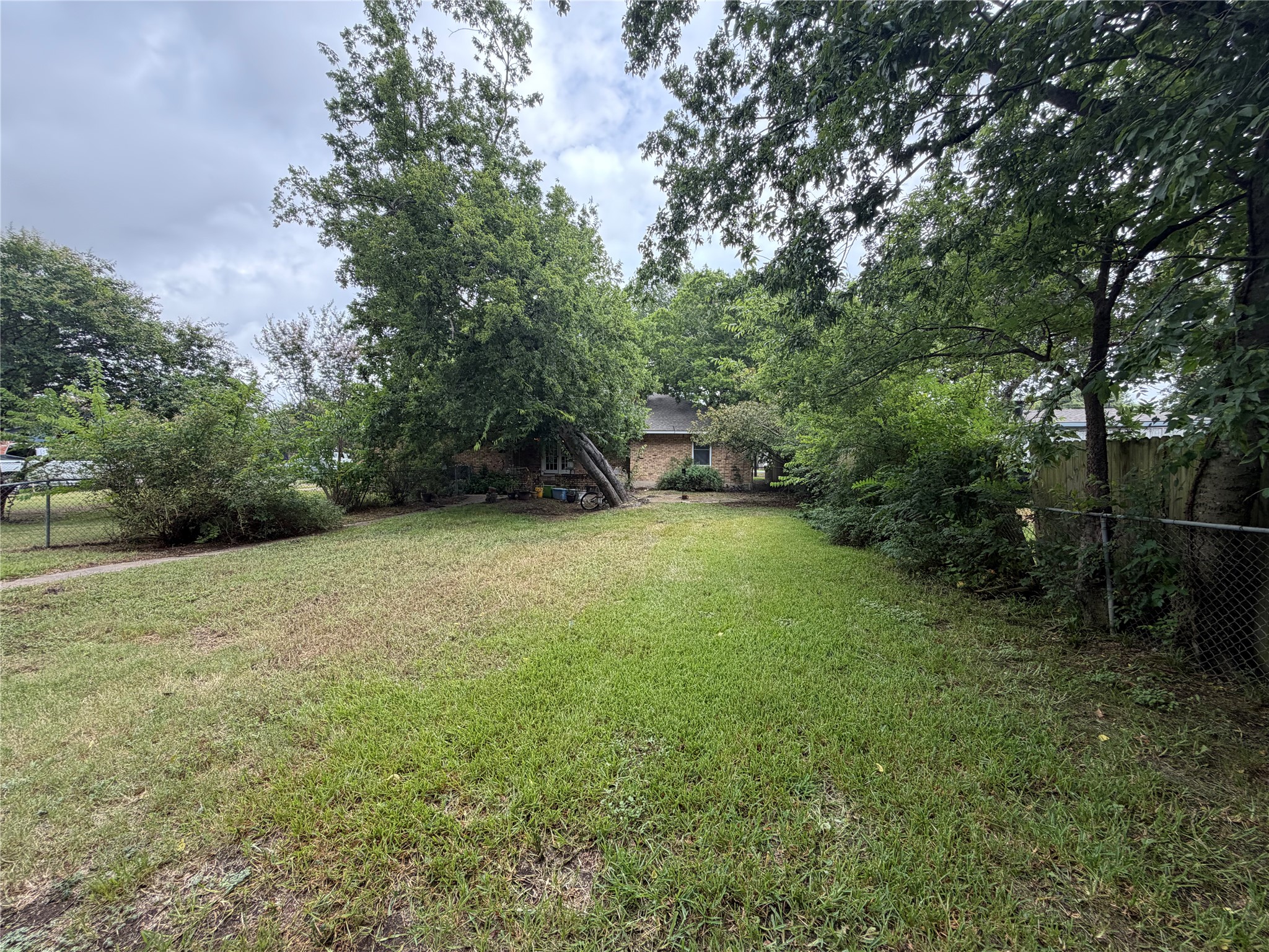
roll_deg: +0.2
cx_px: 634
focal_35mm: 14
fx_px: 513
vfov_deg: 85.7
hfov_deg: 102.1
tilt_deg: -1.0
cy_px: 476
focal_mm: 2.22
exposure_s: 1/445
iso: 64
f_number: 2.2
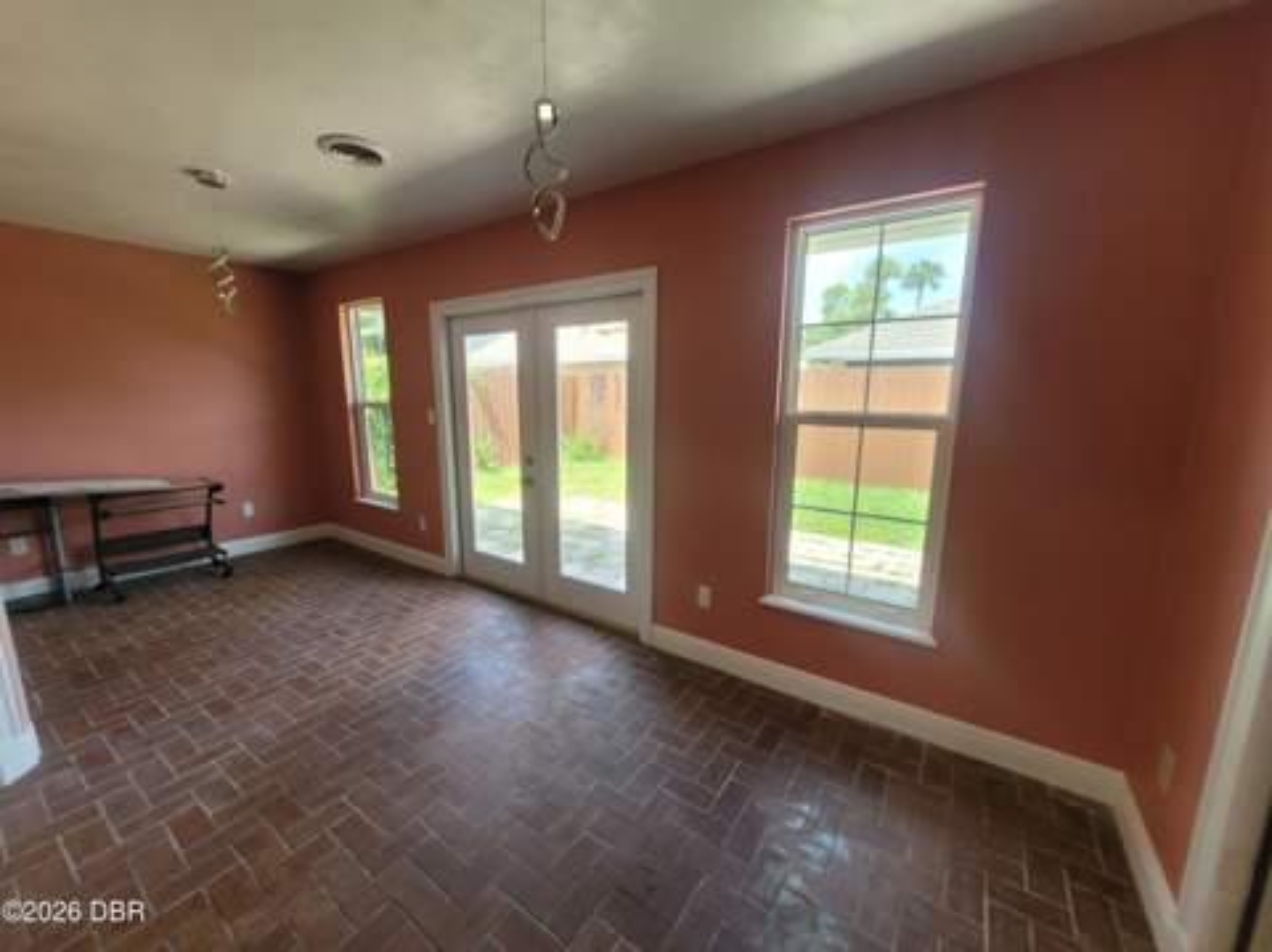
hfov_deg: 106.2
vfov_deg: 89.8
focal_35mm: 13
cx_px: 636
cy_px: 476
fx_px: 477
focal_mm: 1.74
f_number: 2.2
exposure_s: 1/60
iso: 50
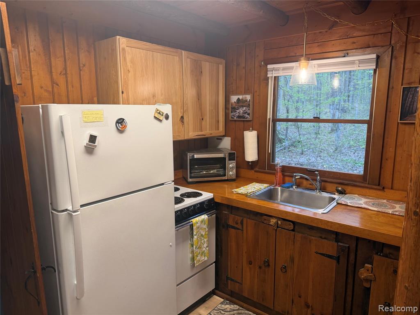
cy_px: 158
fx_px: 291
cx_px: 210
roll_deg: -0.4
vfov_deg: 56.8
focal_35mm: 24
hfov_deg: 71.6
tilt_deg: -8.9
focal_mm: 6.76
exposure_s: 1/120
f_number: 1.78
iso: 200
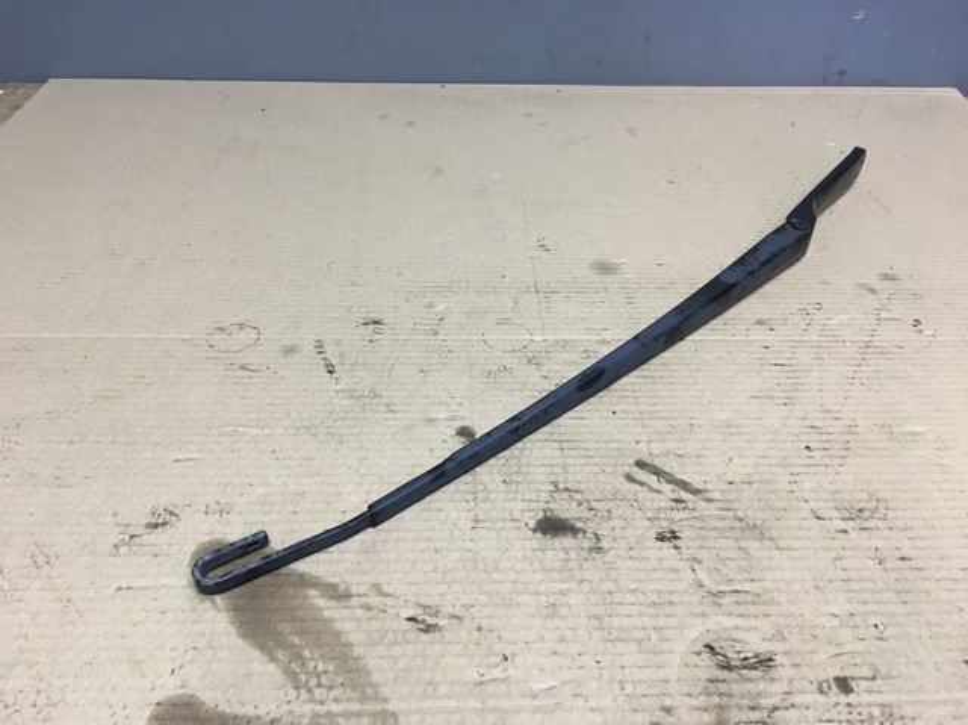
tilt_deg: -36.5
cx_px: 484
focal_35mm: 29
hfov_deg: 61.7
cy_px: 362
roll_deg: -3.6
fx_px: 810
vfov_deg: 48.2
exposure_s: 1/33
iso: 50
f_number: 2.2
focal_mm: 4.15
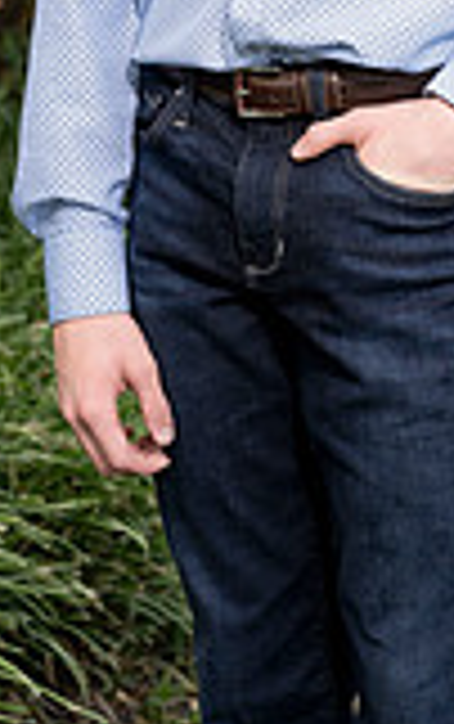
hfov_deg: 5.0
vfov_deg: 7.8
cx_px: 279
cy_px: -265
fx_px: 5232
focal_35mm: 265
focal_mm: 93
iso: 400
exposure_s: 1/160
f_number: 6.3
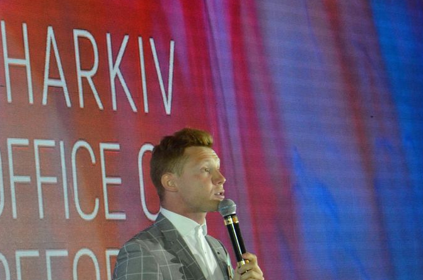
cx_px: 26
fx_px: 2274
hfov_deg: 10.6
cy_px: 218
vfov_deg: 7.0
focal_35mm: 194
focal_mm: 62
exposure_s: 1/160
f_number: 10
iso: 1600
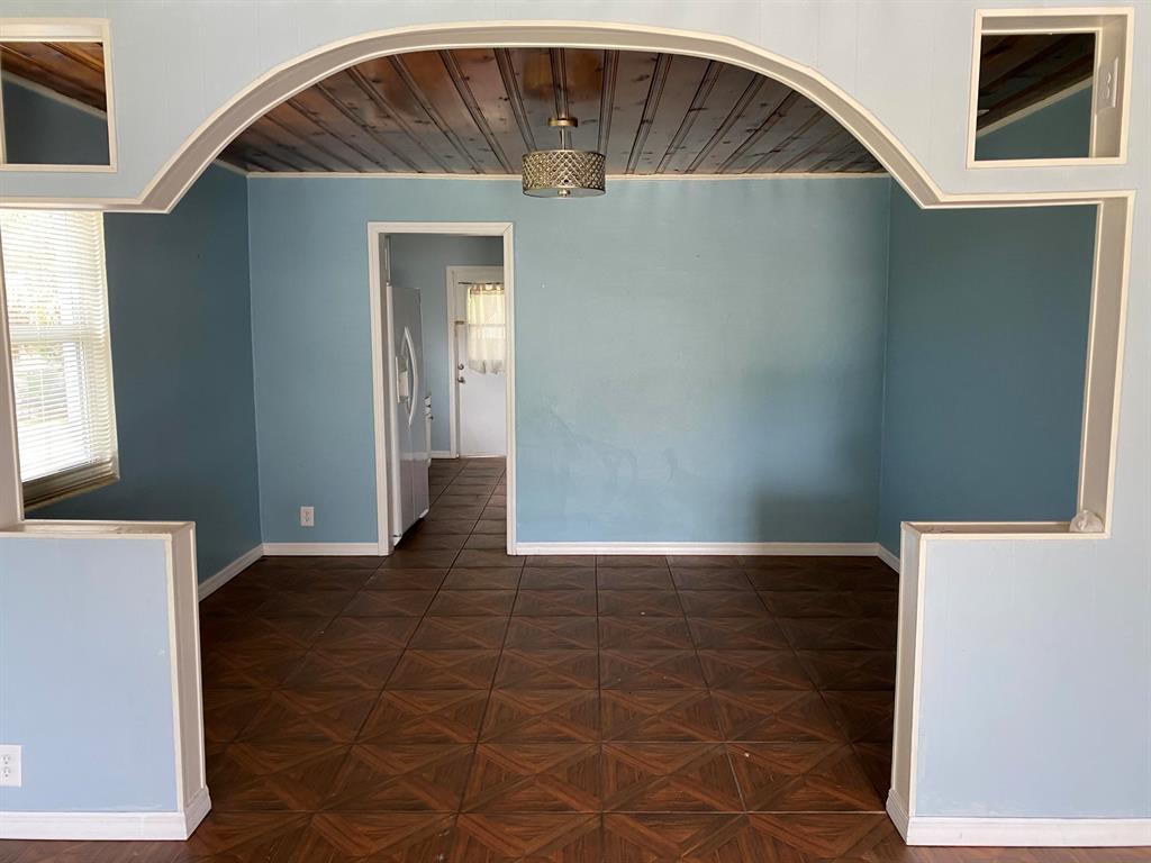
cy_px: 432
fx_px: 865
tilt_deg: -7.8
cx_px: 576
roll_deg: +0.5
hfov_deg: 67.3
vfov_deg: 53.1
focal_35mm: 26
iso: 125
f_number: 1.8
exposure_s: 1/88
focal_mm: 4.25
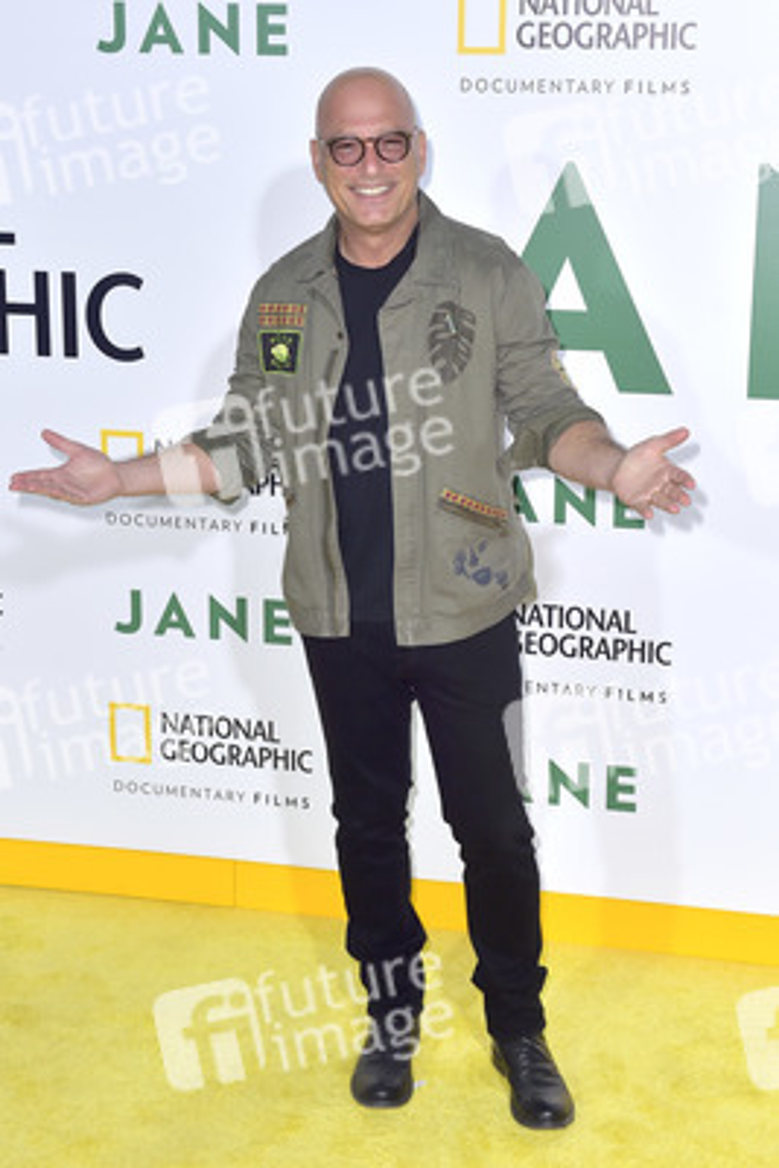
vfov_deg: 39.6
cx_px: 390
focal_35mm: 50
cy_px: 584
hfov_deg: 27.0
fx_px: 1621
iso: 500
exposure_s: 1/320
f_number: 6.3
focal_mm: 50
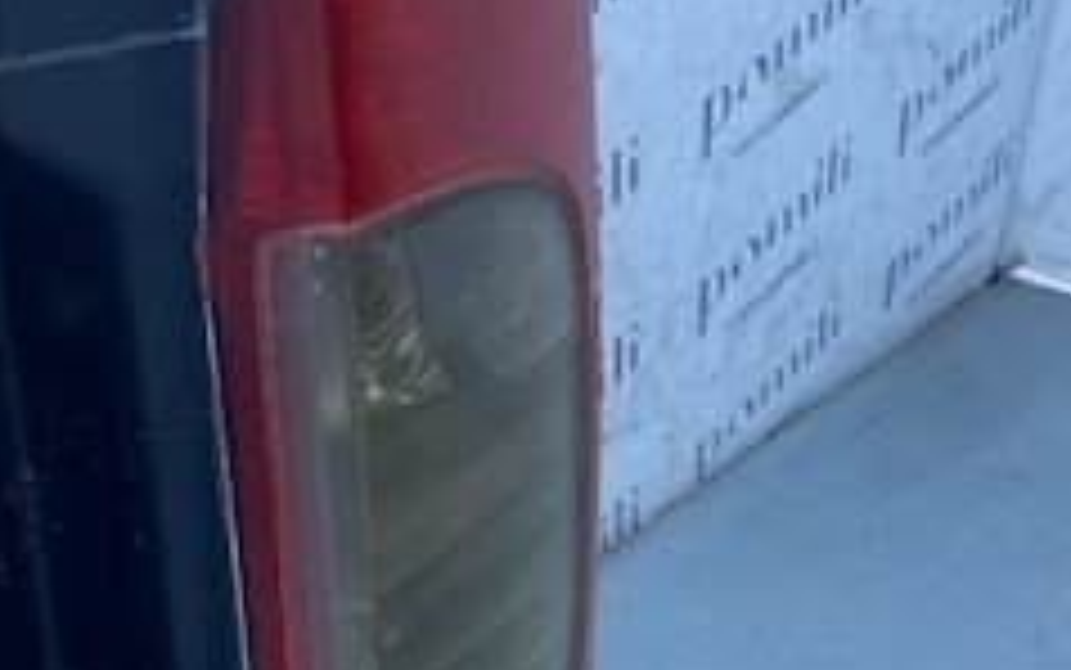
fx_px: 2161
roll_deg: +1.9
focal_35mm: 74
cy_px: 769
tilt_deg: -36.8
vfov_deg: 17.0
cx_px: 171
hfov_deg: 27.1
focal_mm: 4.25
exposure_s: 1/733
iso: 32
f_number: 1.8
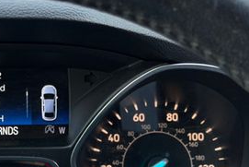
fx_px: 817
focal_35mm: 118
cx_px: 16
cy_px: 101
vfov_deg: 11.6
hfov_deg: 17.0
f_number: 1.78
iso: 200
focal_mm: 6.76
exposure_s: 1/141
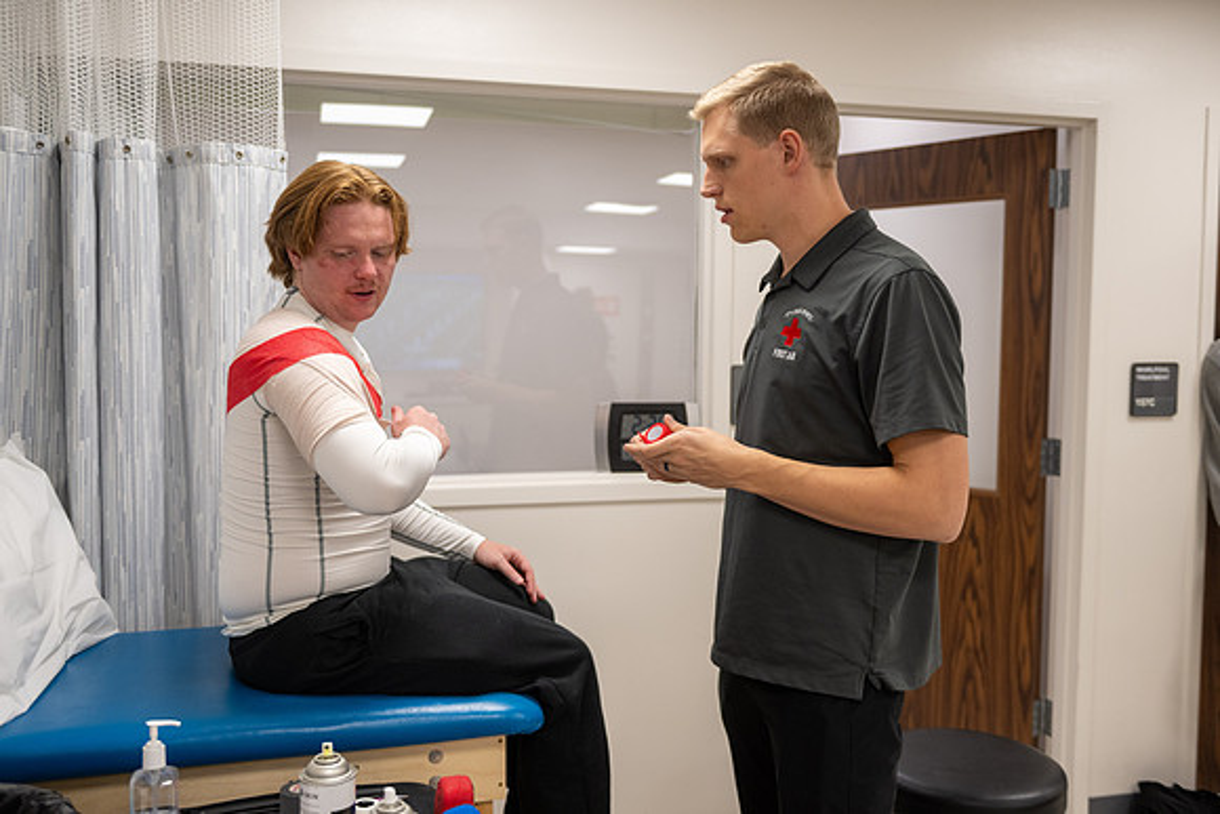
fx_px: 1152
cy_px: 407
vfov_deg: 38.9
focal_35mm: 34
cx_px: 610
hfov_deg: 55.8
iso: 800
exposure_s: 1/200
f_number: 2.8
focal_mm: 34
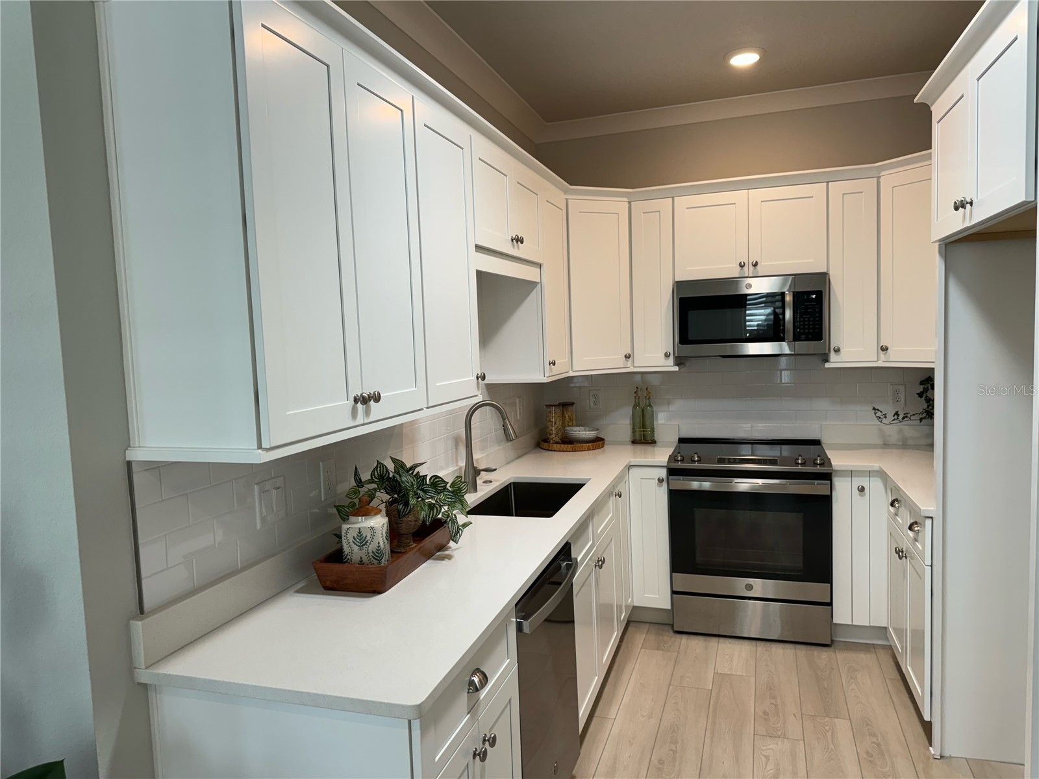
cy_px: 390
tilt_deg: -5.4
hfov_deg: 71.6
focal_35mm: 24
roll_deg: +2.3
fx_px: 720
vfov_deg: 56.8
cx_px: 520
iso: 80
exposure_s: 1/120
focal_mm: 6.76
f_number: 1.78
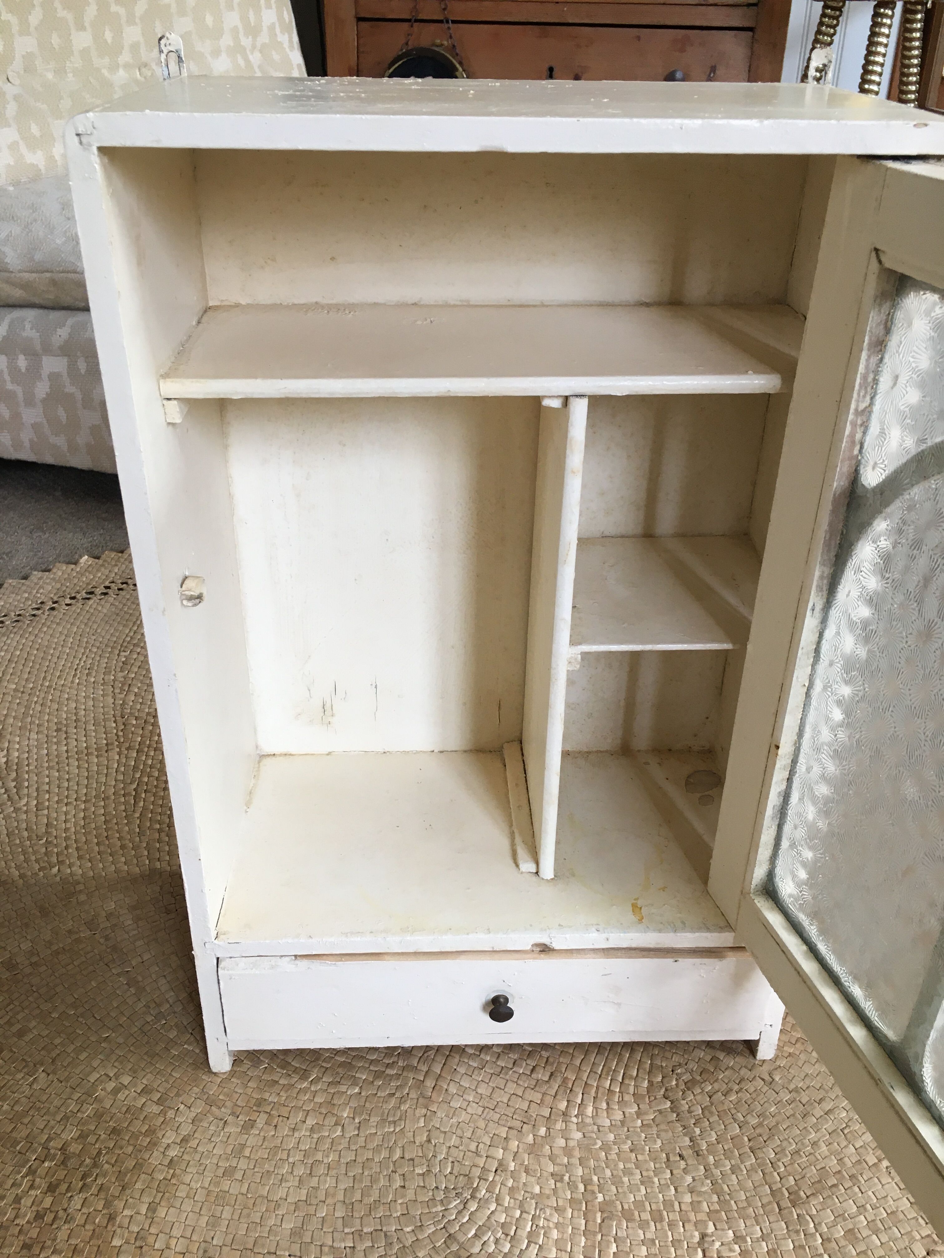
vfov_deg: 61.7
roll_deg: -1.6
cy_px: 629
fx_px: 1054
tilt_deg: -29.9
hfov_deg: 48.2
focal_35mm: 29
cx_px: 472
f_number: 2.2
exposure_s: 1/33
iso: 40
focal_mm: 4.15
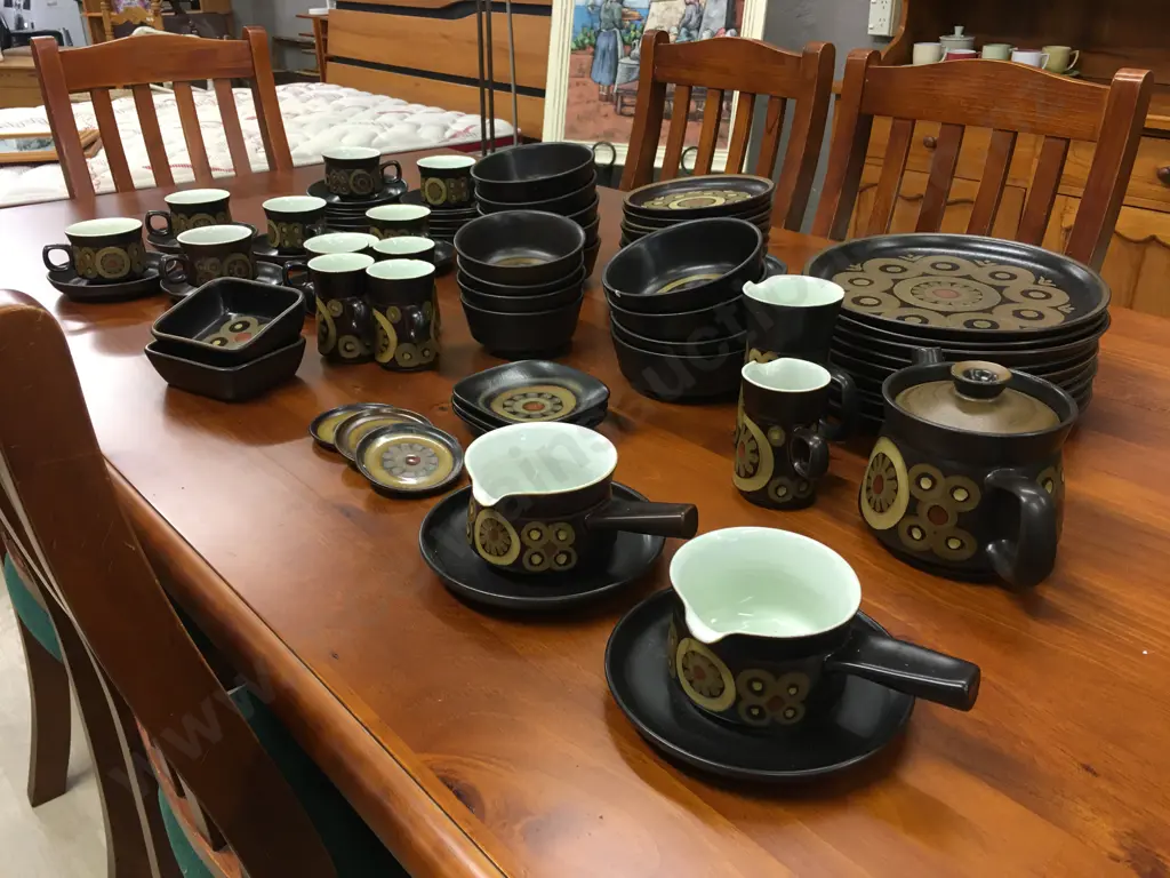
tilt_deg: -24.2
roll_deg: +0.1
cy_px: 439
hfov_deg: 61.7
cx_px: 585
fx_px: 980
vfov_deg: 48.2
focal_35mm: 29
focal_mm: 4.15
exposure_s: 1/17
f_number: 2.2
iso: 50
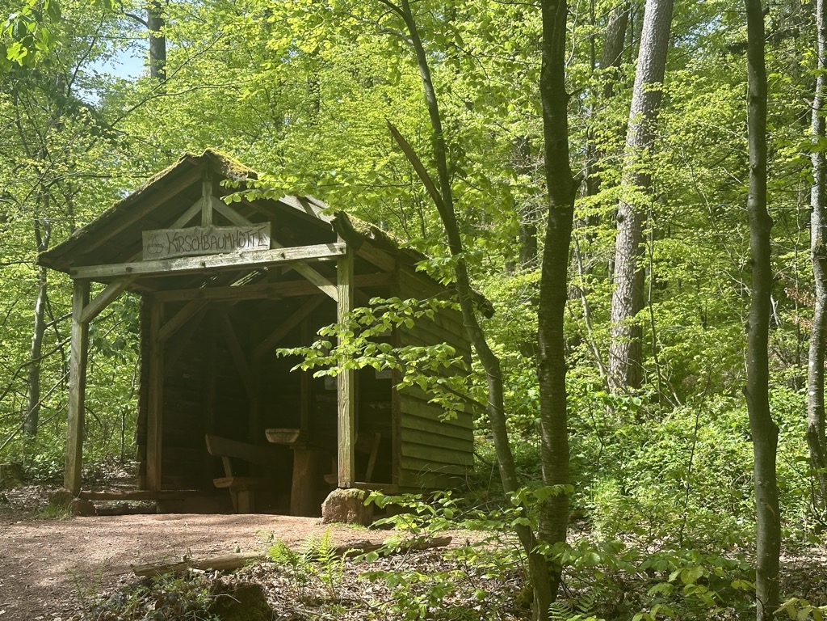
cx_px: 414
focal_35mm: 48
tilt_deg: +10.3
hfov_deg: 39.7
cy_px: 310
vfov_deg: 30.3
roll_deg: +1.5
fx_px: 1147
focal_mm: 6.86
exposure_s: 1/751
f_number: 1.78
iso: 64
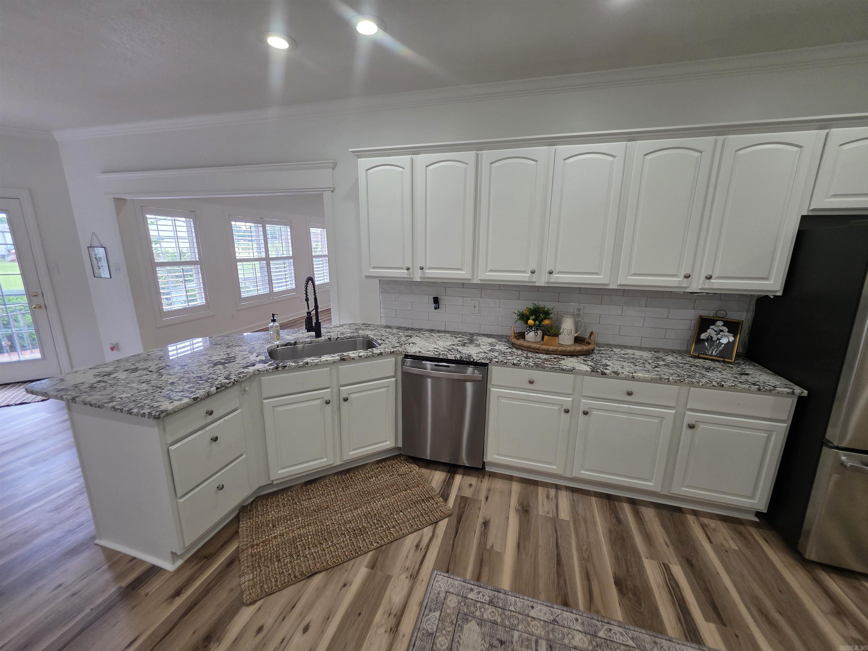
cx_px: 434
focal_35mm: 13
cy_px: 326
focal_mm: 2.2
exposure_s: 1/120
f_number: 1.9
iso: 160
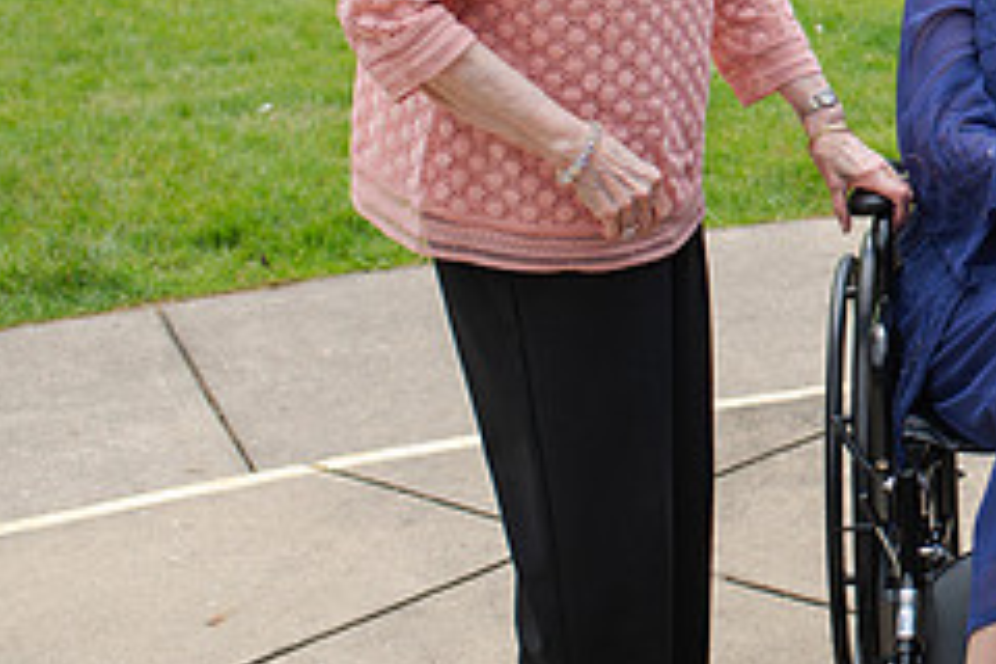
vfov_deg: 13.8
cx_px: 1227
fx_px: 2711
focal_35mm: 98
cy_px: 12
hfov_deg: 19.5
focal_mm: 35
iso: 125
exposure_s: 1/1000
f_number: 3.5
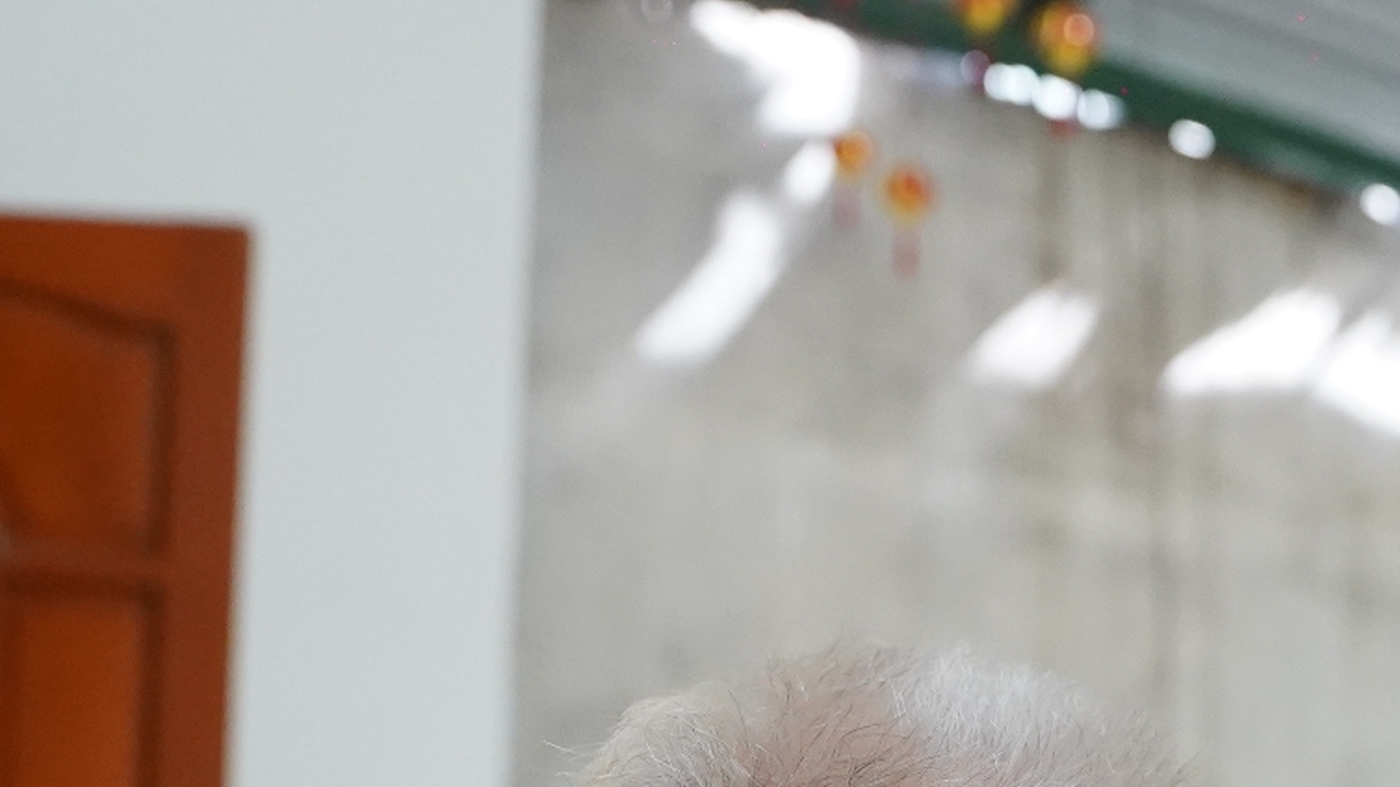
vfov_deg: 13.6
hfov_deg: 26.0
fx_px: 2970
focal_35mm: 80
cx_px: 1146
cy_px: 1405
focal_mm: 24
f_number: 2.8
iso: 4000
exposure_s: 1/800
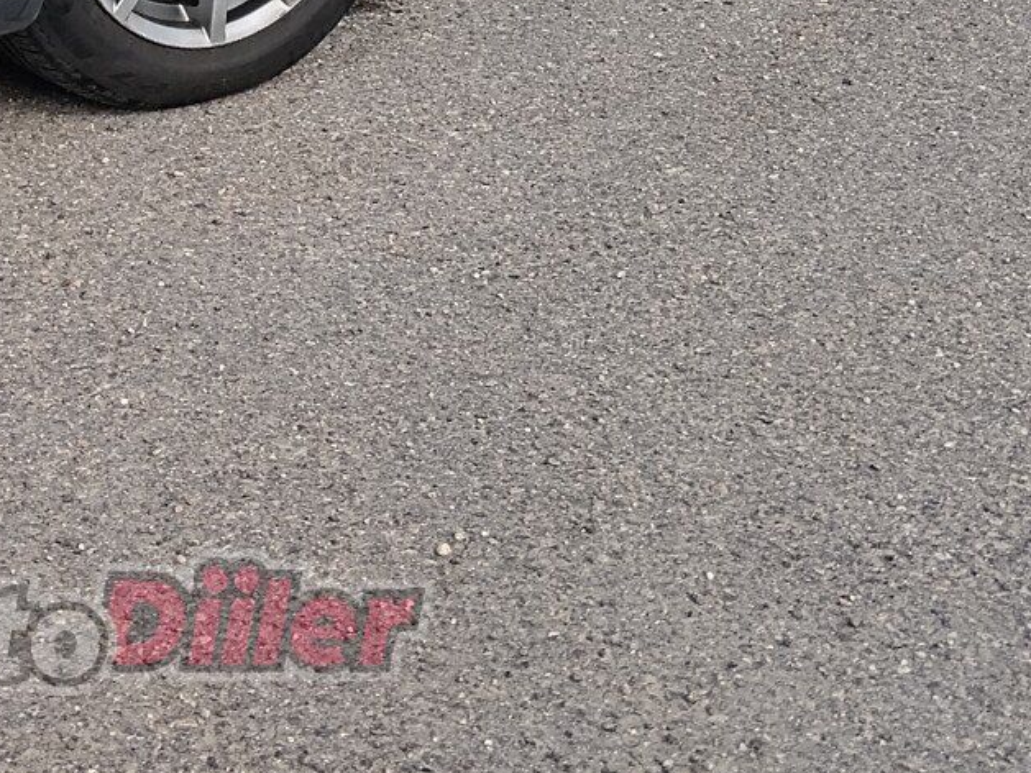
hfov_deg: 21.3
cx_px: 110
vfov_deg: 15.3
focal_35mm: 90
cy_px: -341
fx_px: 2681
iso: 50
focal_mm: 4.22
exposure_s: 1/1320
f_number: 1.8
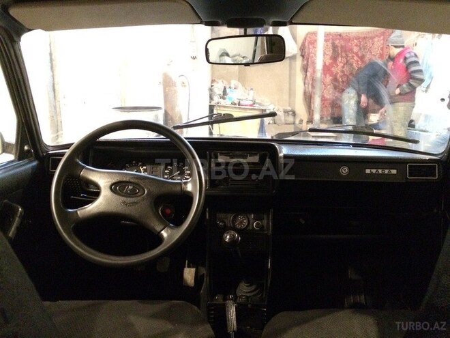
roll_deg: +1.1
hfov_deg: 61.7
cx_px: 225
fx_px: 377
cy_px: 169
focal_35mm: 29
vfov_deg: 48.2
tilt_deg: -10.8
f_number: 2.2
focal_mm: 4.15
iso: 1250
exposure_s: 1/17
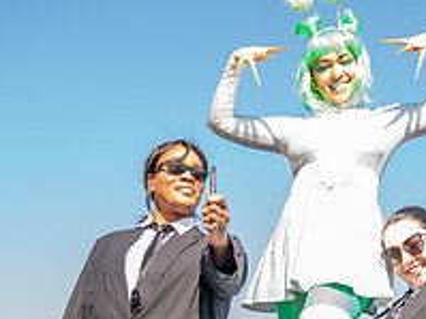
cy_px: 362
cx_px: 280
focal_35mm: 76
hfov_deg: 25.6
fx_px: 935
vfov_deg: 18.5
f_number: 2.8
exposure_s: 1/200
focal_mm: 35
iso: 100
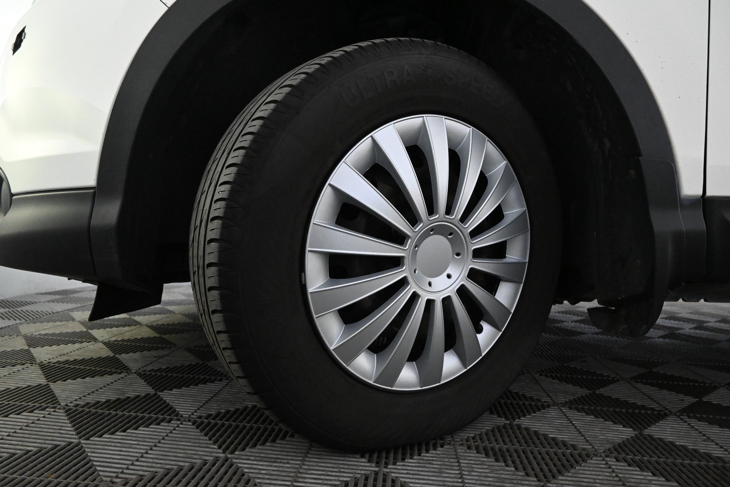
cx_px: 365
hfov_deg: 73.7
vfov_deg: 53.1
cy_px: 244
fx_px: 487
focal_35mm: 24
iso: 6400
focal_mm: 16
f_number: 5
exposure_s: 1/100
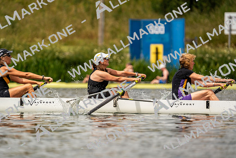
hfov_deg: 4.3
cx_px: 118
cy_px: 79
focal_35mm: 481
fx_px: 3154
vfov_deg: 2.9
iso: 160
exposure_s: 1/2000
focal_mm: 481
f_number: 6.3
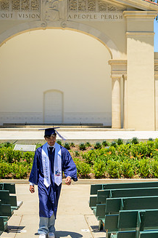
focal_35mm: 55
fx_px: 362
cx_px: 64
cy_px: 106
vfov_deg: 36.2
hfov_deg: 24.6
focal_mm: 40
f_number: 4
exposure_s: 1/8000
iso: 800
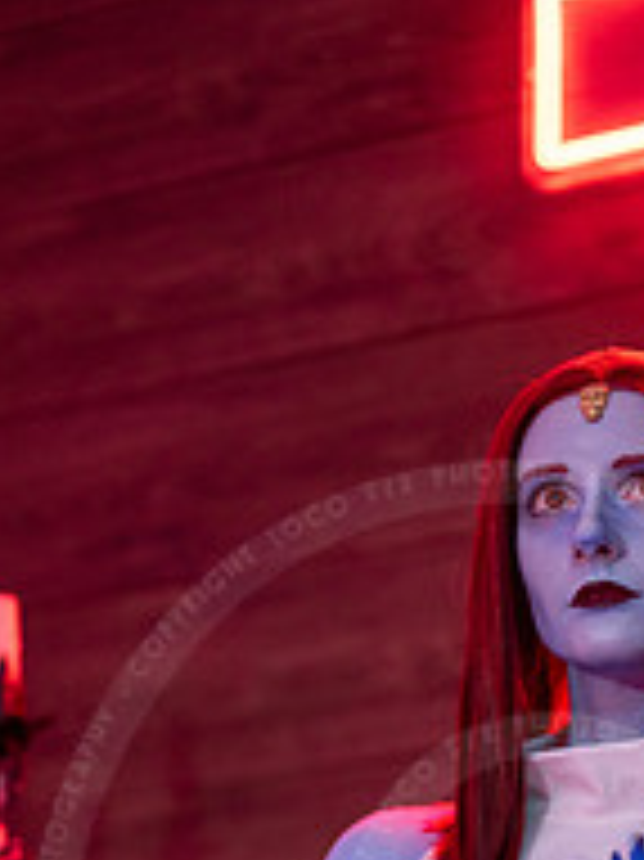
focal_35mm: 193
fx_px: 4793
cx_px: 630
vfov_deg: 10.1
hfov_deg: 7.7
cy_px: 1009
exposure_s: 1/250
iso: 1000
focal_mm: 85
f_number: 1.2
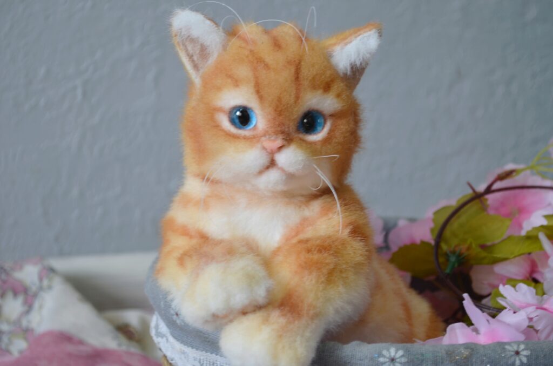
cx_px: 276
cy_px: 183
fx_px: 1104
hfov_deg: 28.1
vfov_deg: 18.8
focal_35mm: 72
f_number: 5.6
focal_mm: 48
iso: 100
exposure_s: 1/8
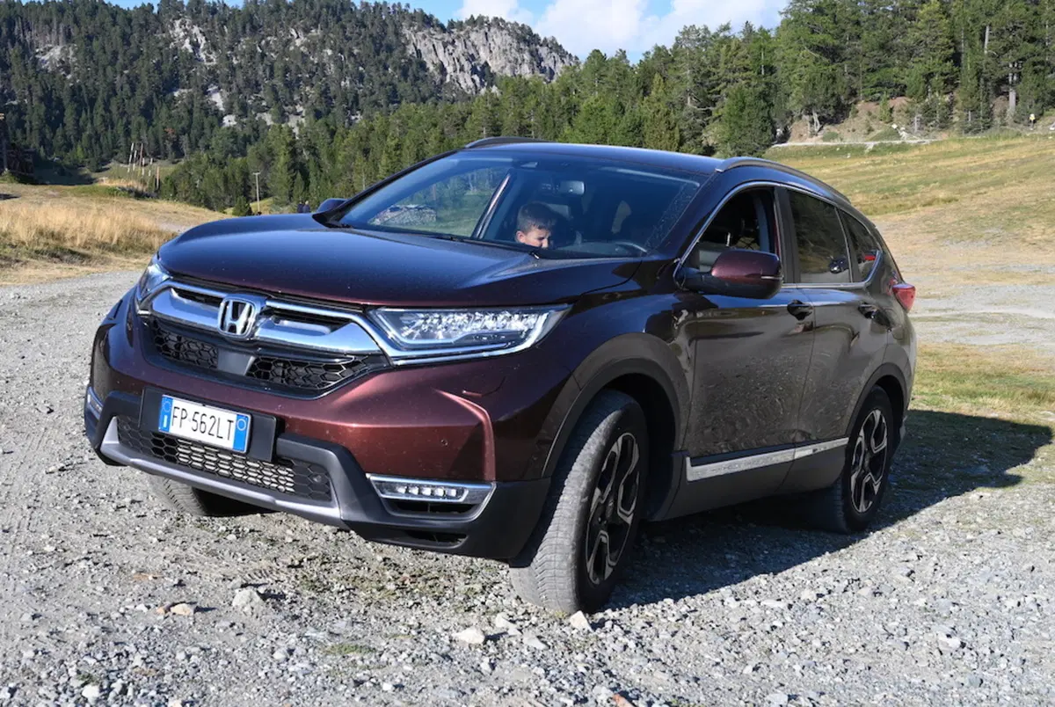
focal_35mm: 40
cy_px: 354
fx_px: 1174
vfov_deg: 33.5
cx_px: 528
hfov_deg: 48.4
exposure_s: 1/1250
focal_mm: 40
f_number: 7.1
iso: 640
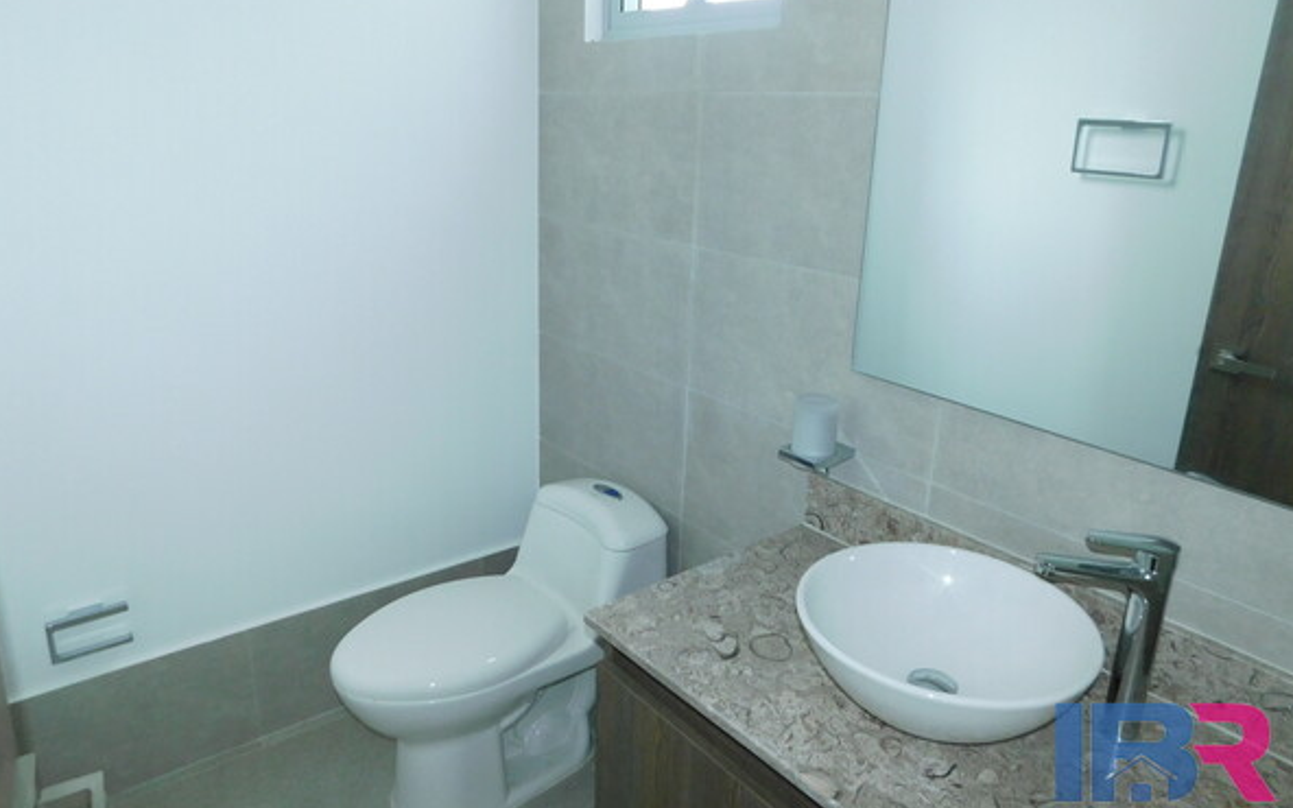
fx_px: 881
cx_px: 652
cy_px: 361
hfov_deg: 72.5
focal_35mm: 25
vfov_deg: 49.2
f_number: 3
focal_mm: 4
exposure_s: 1/30
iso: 200
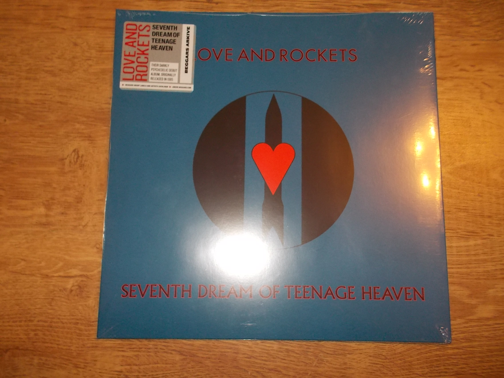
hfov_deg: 61.7
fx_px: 422
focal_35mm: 29
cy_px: 189
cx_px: 252
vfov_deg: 48.2
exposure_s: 1/30
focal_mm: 4.1
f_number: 3.3
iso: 200
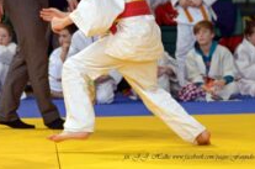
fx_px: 1025
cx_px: 34
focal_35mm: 145
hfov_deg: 14.1
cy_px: 12
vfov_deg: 9.4
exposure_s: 1/320
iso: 500
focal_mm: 50
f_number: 2.5
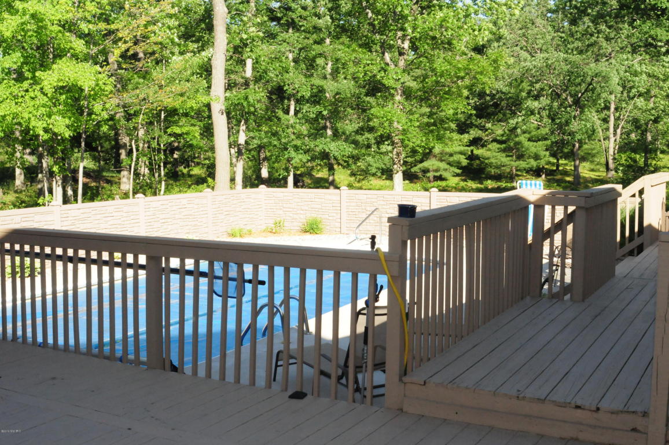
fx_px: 780
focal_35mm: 42
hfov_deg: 46.4
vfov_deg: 31.8
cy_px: 222
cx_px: 334
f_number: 20
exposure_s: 1/250
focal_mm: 28
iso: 1600
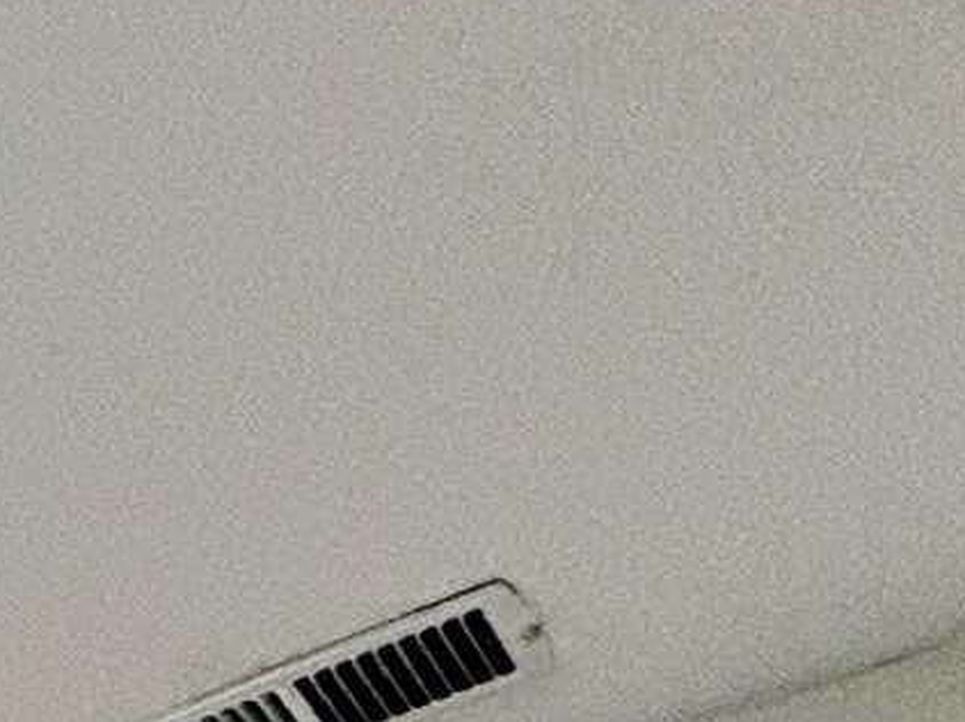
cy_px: 2534
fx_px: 2842
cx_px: -1148
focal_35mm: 102
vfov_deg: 9.2
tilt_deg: -3.8
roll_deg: +0.7
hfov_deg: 14.6
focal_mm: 2.22
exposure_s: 1/60
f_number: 2.2
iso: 400
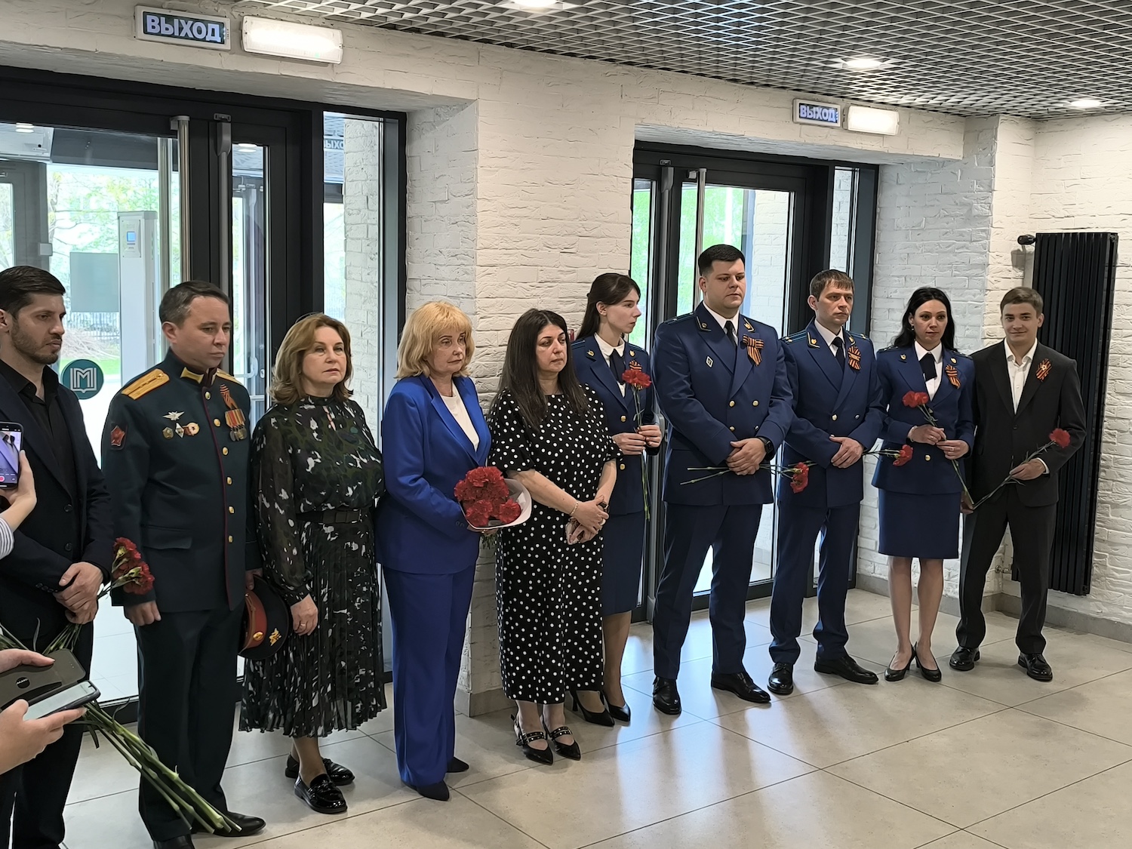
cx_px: 566
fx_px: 1210
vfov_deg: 38.7
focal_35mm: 37
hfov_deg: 50.1
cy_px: 424
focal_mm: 6.14
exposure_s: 1/100
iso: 320
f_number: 1.65
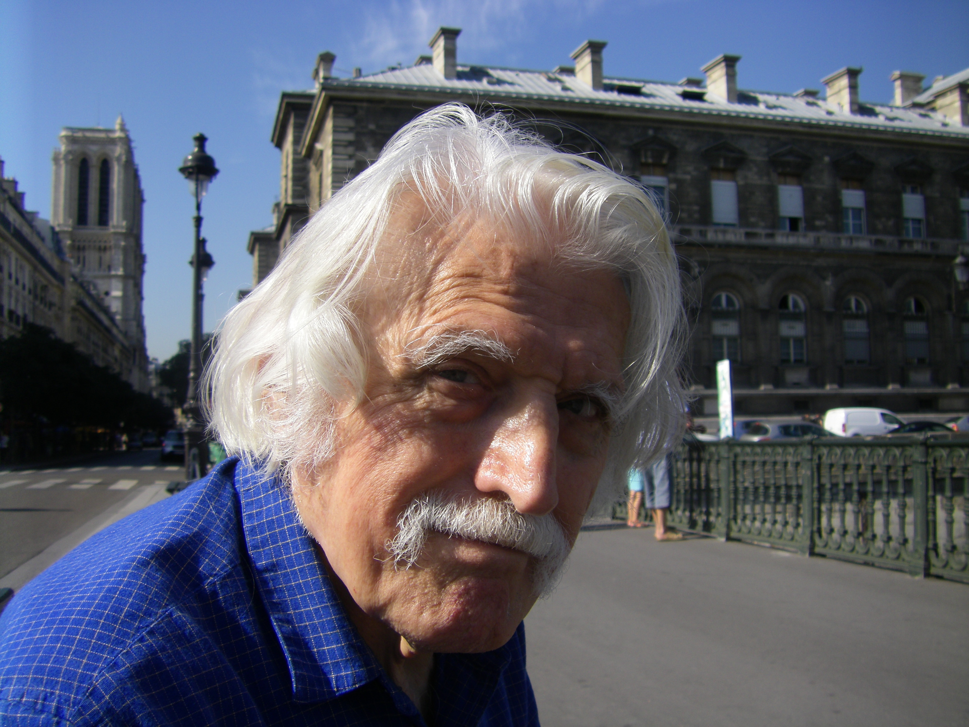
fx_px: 1064
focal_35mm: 38
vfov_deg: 37.7
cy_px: 364
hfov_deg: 49.0
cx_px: 484
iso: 64
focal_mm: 6.3
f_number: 7
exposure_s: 1/160
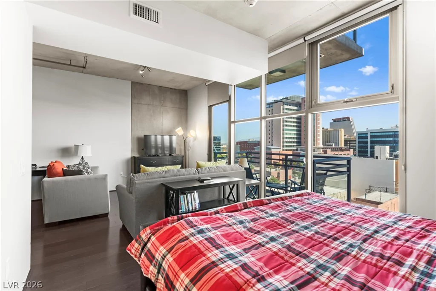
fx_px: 206
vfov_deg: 70.5
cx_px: 218
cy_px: 146
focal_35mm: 17
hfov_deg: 93.3
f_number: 8
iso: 400
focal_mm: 17
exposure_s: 1/50
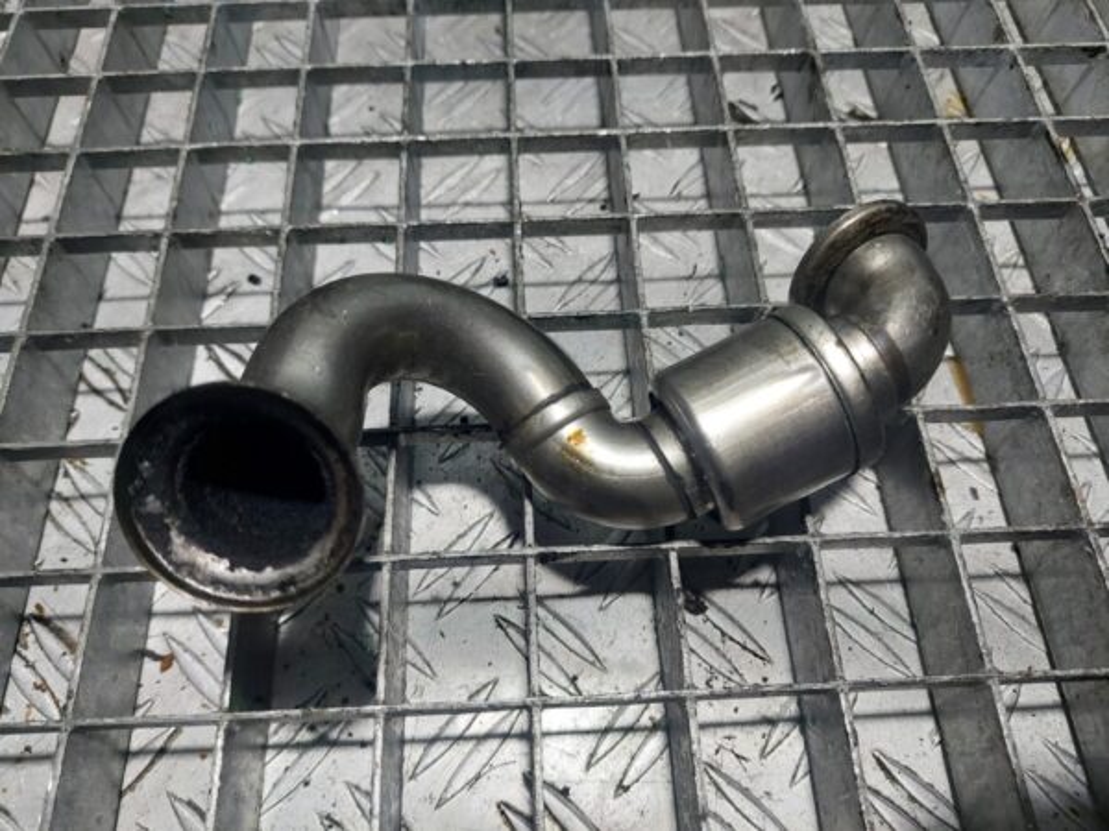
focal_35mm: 25
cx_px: 554
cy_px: 416
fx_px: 801
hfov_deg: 69.4
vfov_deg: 54.9
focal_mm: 5.23
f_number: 1.8
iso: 40
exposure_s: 1/100
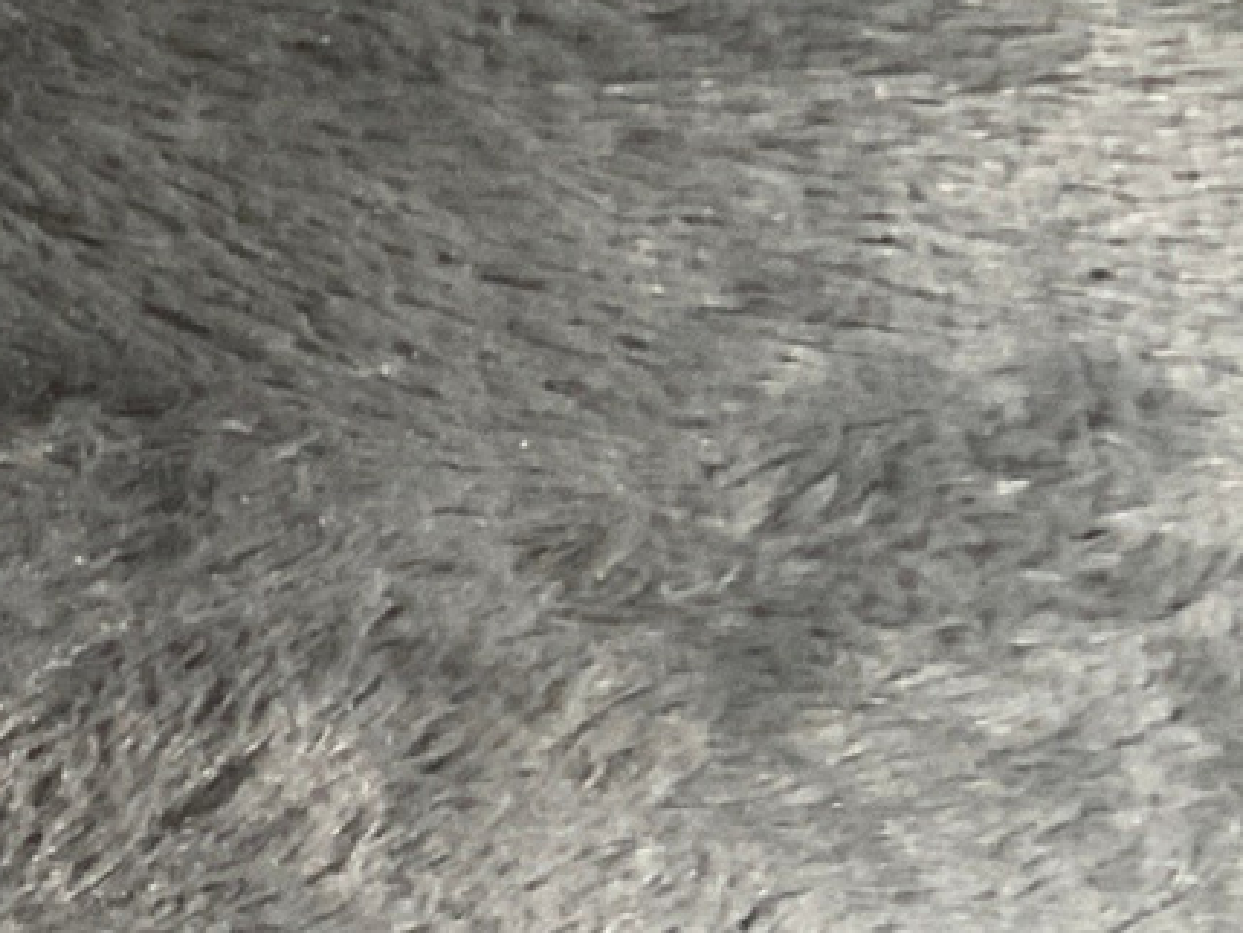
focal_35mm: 173
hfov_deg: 9.8
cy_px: 310
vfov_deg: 8.6
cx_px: -1938
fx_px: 6214
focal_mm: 3
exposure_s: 1/50
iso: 50
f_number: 1.8
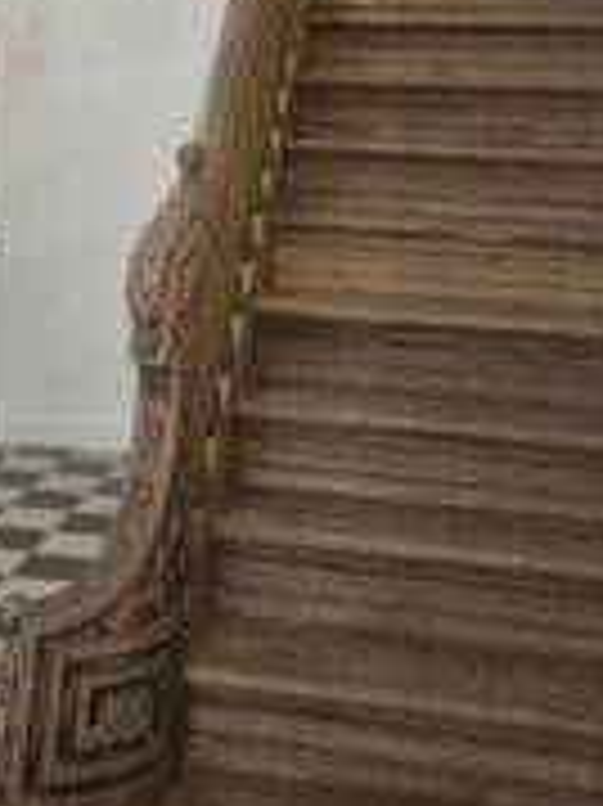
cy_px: 29
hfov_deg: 26.3
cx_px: 189
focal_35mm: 55
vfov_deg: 32.6
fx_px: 1279
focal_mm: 5.4
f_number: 1.8
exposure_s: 1/100
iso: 2000
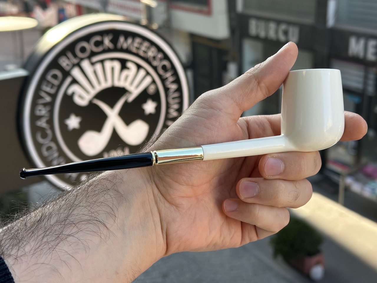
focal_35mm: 48
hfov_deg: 39.7
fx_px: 523
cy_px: 142
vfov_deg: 30.3
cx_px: 188
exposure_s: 1/390
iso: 64
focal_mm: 6.86
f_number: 1.78
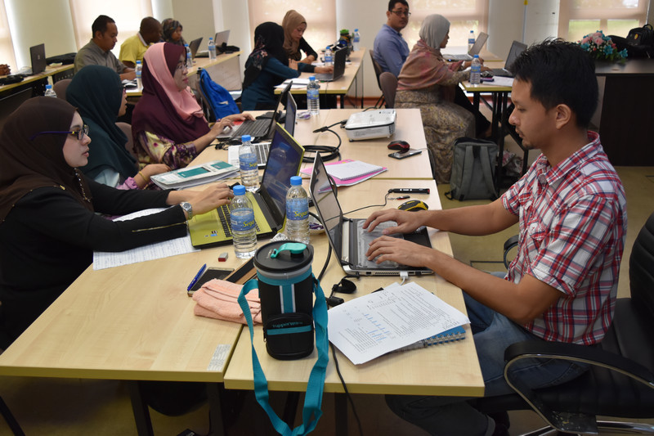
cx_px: 327
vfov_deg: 40.0
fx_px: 599
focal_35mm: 33
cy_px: 218
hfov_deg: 57.2
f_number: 4
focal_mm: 22
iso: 1000
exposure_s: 1/200
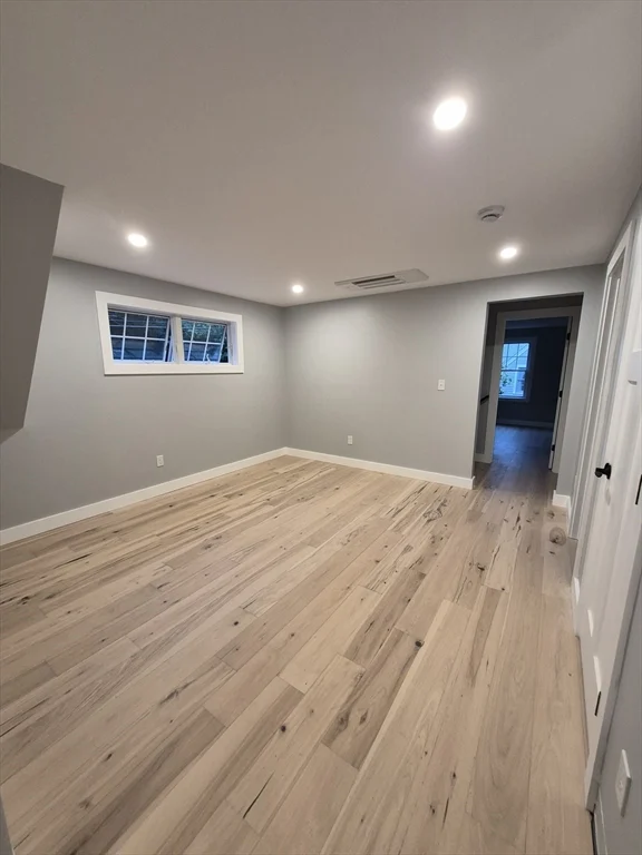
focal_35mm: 13
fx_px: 321
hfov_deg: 89.9
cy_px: 428
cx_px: 321
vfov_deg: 106.2
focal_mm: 1.74
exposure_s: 1/60
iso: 400
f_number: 2.2
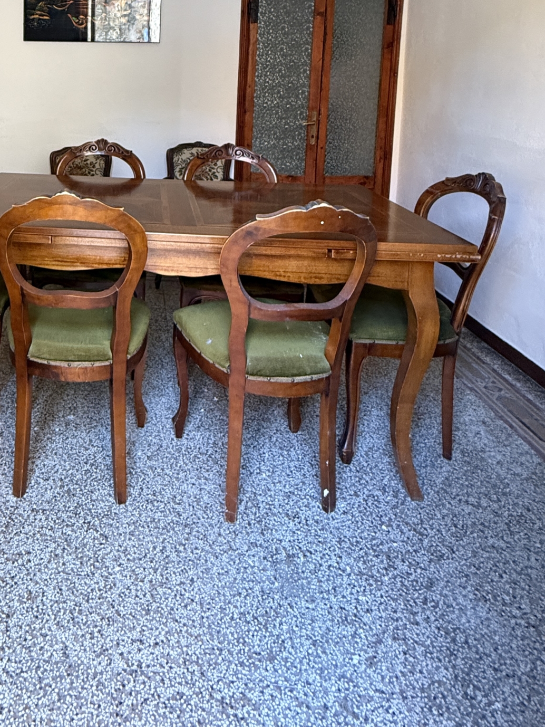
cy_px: 134
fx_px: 546
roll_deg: -1.3
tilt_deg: -6.0
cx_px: 92
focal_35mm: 26
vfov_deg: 61.1
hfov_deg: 49.3
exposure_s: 1/60
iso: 400
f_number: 2.2
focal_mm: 2.22
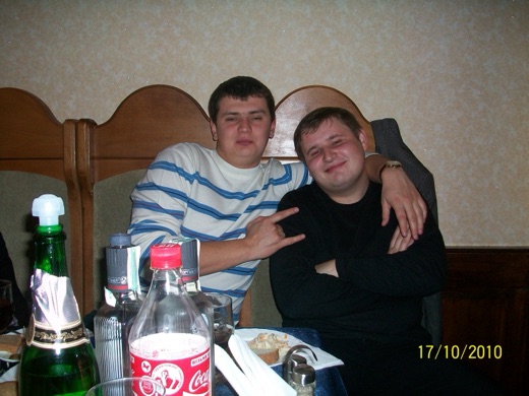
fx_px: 520
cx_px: 264
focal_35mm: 34
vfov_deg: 41.8
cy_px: 198
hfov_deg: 54.0
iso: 120
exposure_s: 1/60
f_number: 2.8
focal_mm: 5.7
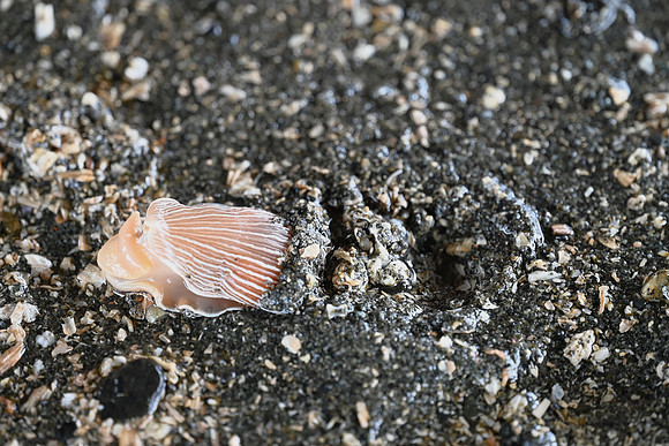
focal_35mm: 105
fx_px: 1952
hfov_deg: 19.5
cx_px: 334
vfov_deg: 13.0
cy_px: 223
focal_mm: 105
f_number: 3
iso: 220
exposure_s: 1/125
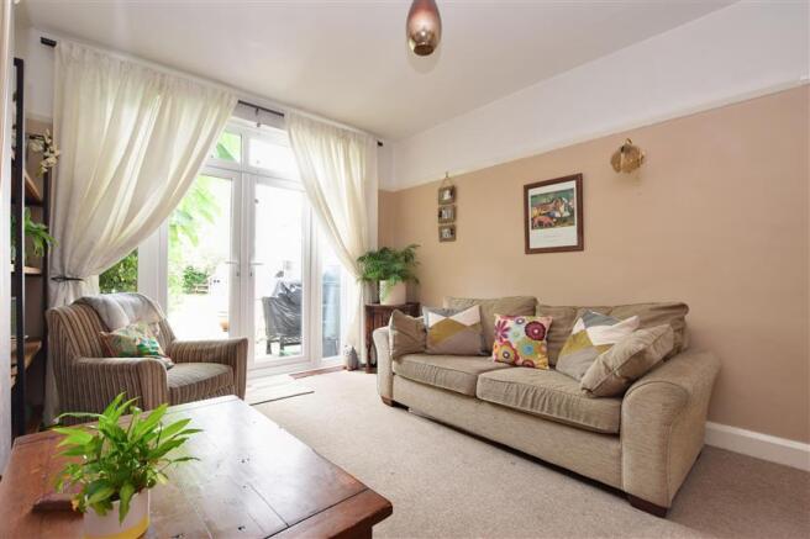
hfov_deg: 100.4
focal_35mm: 15
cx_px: 405
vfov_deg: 77.3
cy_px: 270
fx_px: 337
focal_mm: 10
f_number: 11
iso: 125
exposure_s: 1/4
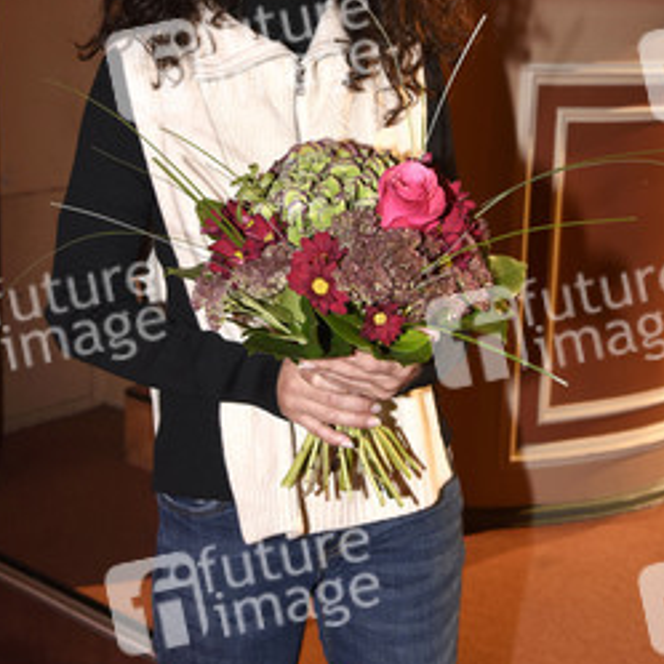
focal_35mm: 60
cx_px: 320
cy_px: 192
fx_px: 1302
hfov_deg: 28.6
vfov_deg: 28.3
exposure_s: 1/60
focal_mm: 44
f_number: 6.3
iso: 2000
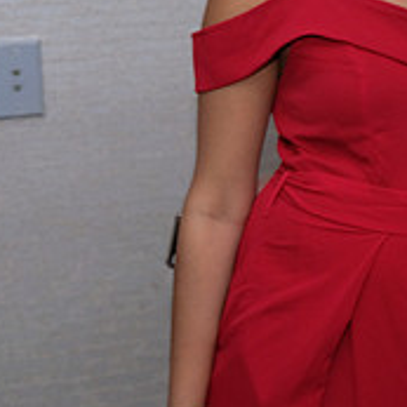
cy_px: -15
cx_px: 630
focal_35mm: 108
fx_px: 1437
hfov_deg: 14.9
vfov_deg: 15.8
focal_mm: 25.4
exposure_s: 1/180
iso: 800
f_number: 3.2
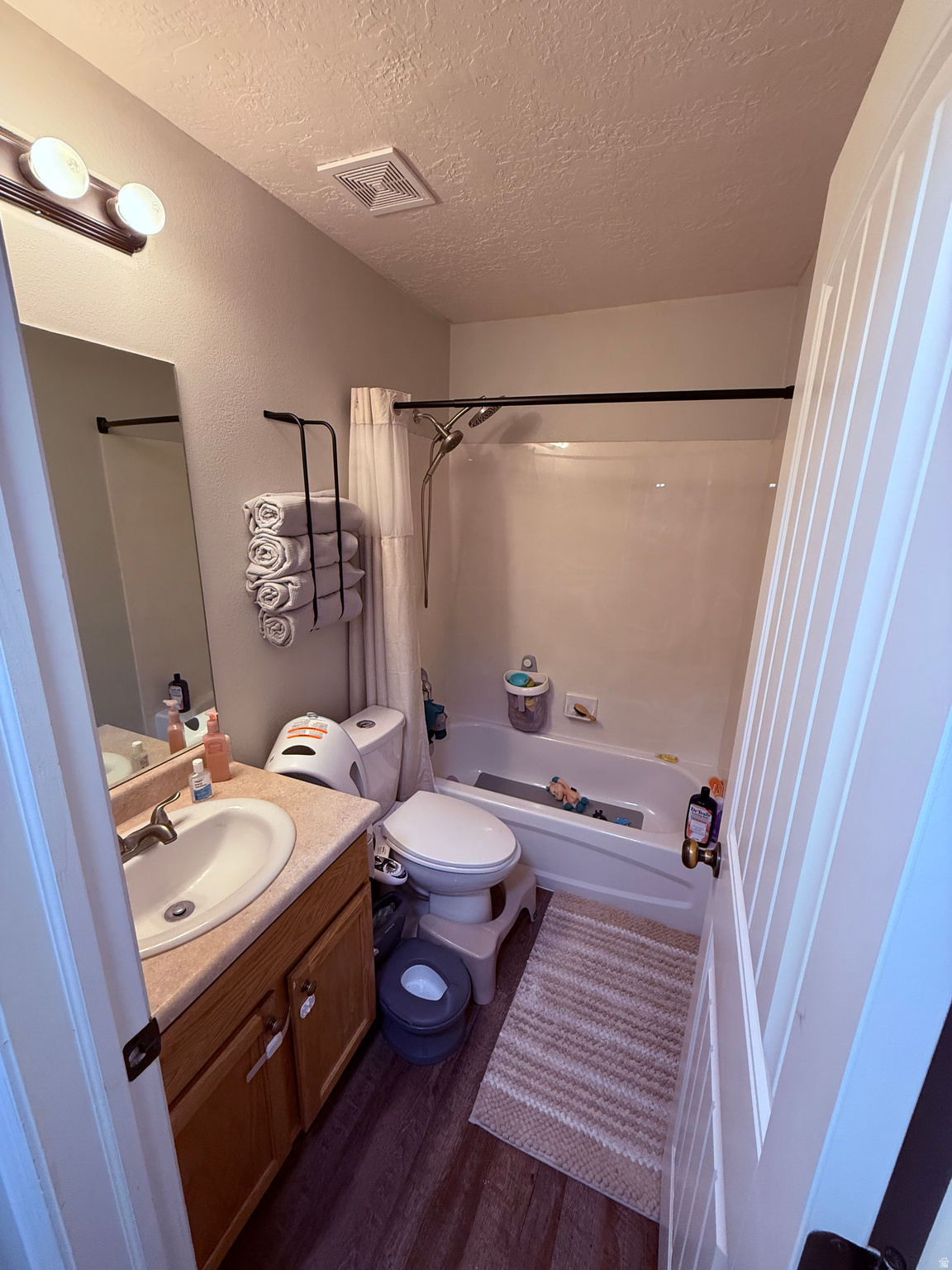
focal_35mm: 14
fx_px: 513
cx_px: 476
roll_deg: -1.7
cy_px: 635
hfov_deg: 85.7
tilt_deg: -14.6
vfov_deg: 102.1
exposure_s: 1/120
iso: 320
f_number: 2.2
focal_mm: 2.22
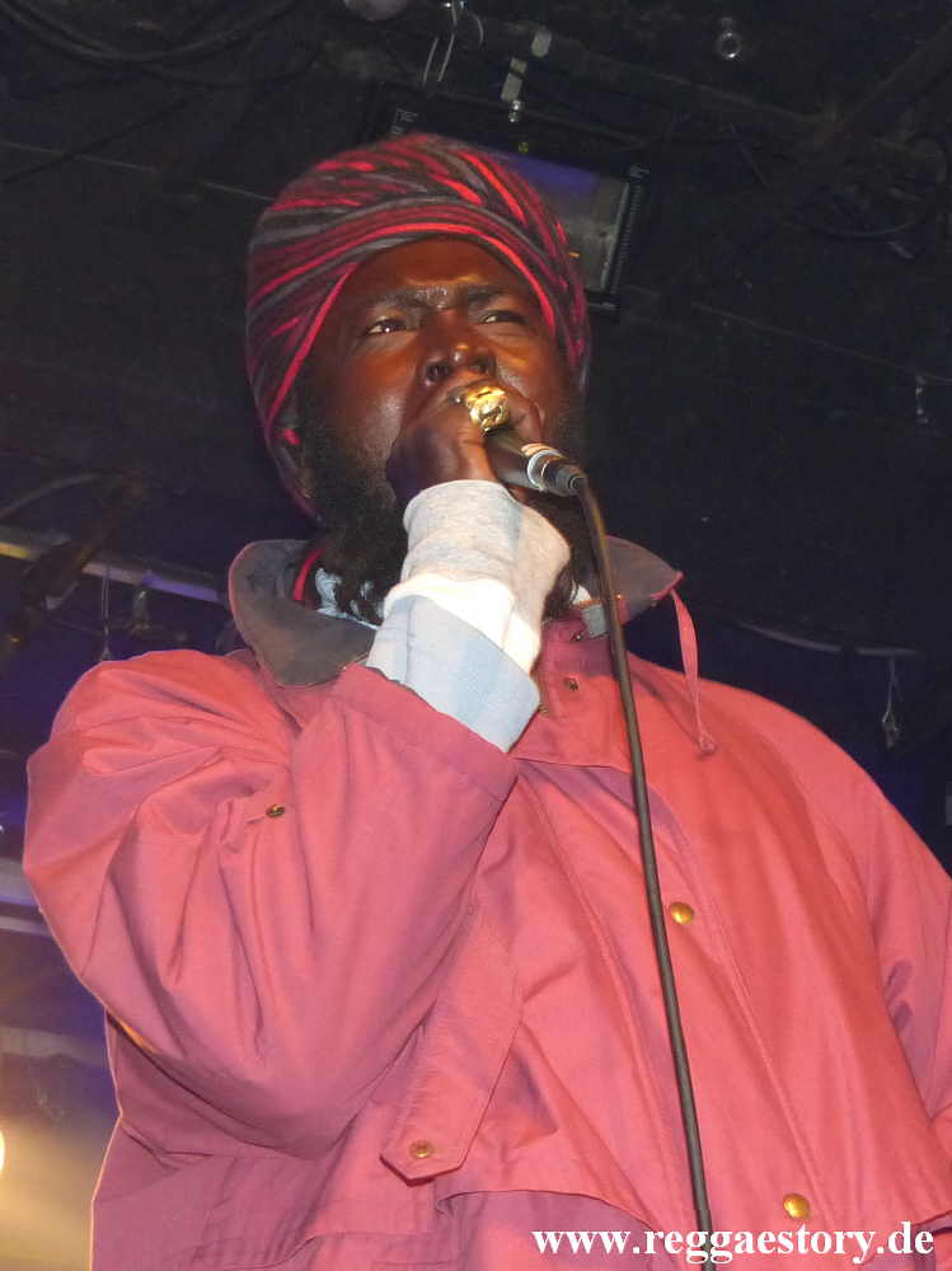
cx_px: 476
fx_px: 1798
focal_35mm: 49
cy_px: 636
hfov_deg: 29.7
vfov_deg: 38.9
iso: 400
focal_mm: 8.7
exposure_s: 1/60
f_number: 2.8
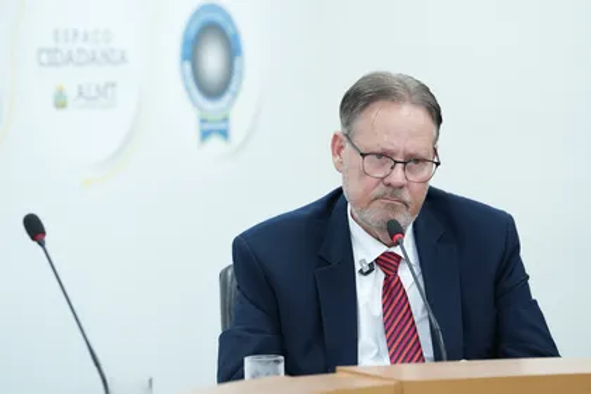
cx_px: 296
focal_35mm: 200
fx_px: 3283
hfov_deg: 10.3
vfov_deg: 6.9
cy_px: 197
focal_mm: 200
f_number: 5
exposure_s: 1/250
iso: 4000
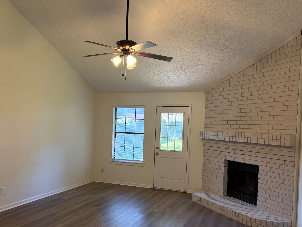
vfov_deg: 44.0
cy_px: 133
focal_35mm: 32
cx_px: 140
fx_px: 279
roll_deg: -1.4
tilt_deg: -1.9
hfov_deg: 56.8
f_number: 1.6
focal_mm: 5.96
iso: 200
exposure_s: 1/120
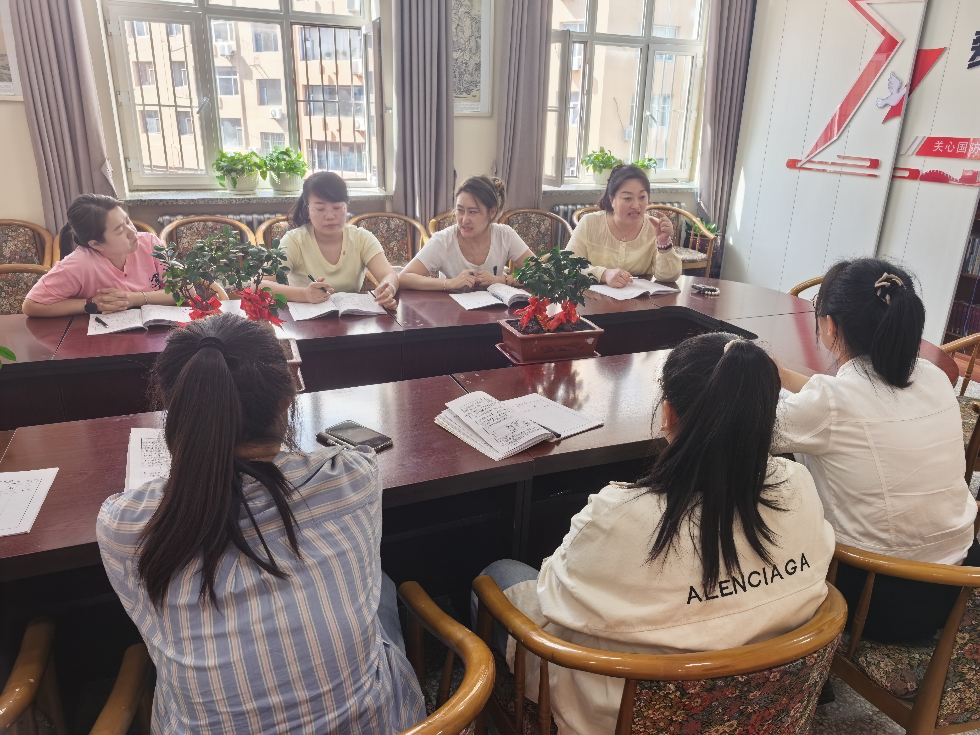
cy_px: 368
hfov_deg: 71.6
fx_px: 679
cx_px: 490
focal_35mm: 24
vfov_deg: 56.8
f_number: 4
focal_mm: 6.98
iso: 125
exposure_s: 1/100
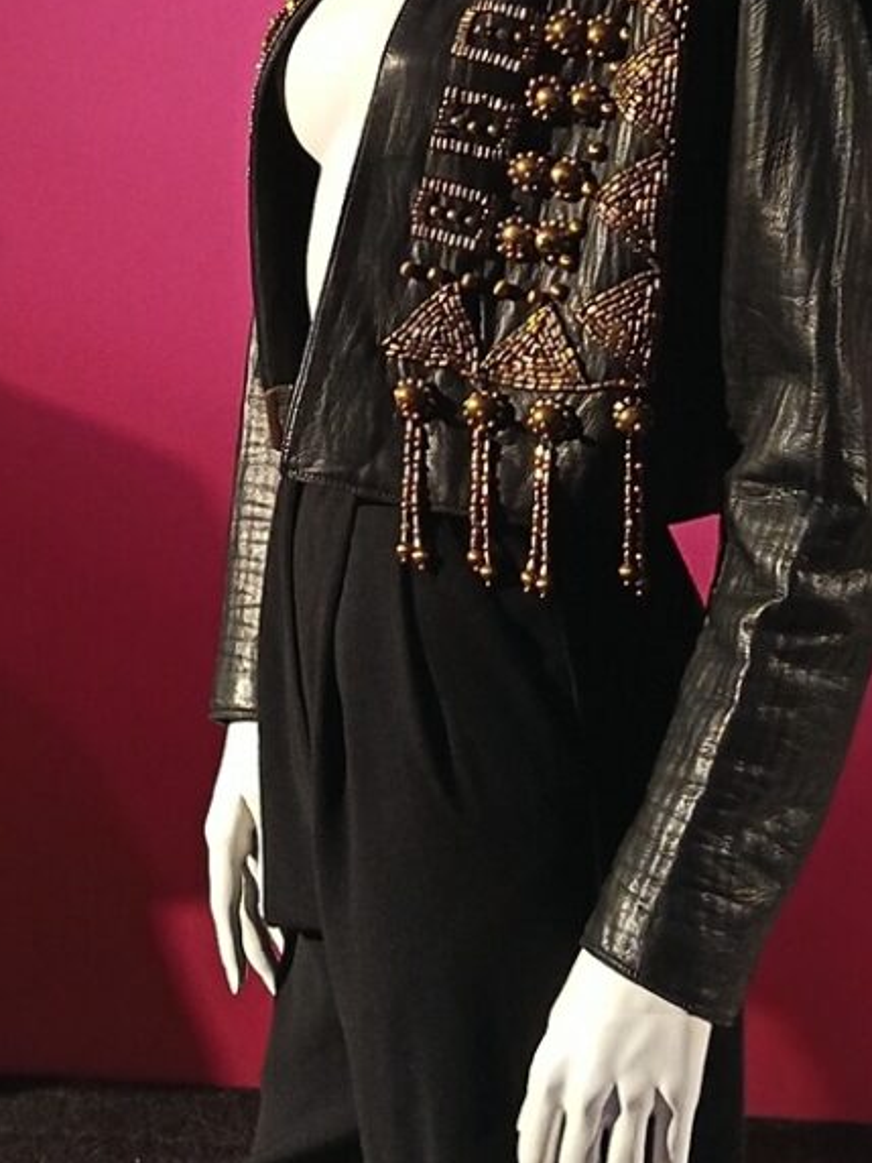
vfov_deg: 22.4
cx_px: 98
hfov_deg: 16.9
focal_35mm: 86
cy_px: 203
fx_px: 2889
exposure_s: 1/33.3
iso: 3367
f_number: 4
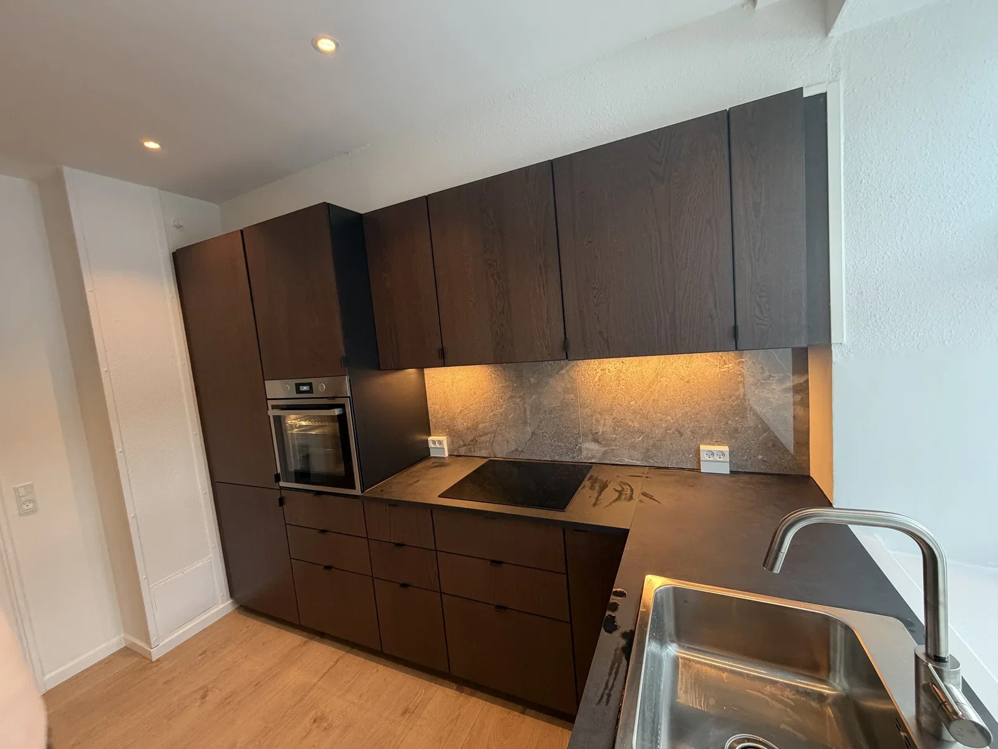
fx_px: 404
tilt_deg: -5.0
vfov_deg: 85.7
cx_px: 499
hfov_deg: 102.1
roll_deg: +5.1
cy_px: 374
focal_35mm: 14
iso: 250
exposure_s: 1/50
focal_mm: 2.22
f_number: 2.2
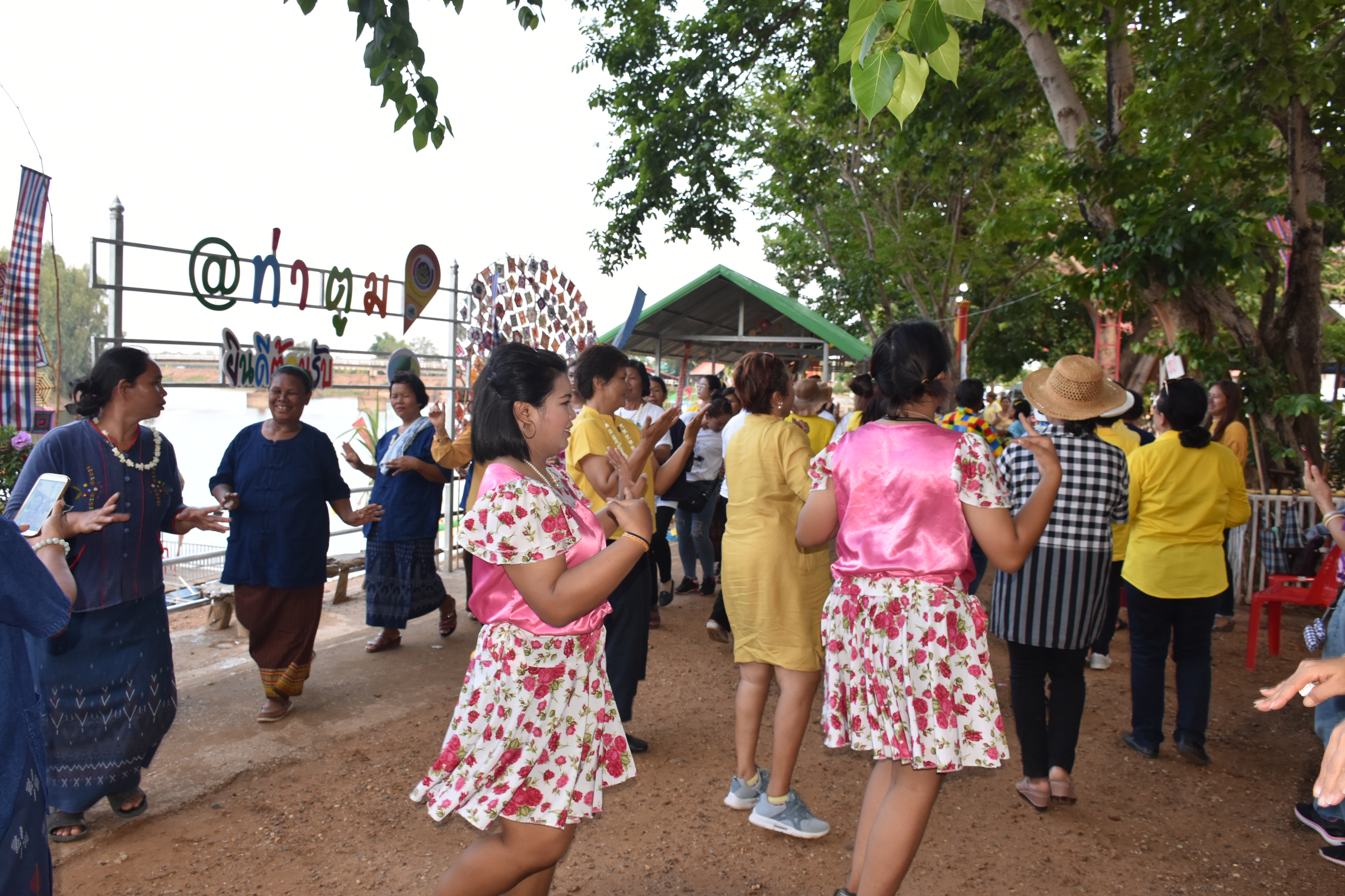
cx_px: 672
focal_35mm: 27
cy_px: 448
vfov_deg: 47.9
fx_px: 1009
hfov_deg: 67.4
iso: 450
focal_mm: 18
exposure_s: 1/125
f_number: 5.6
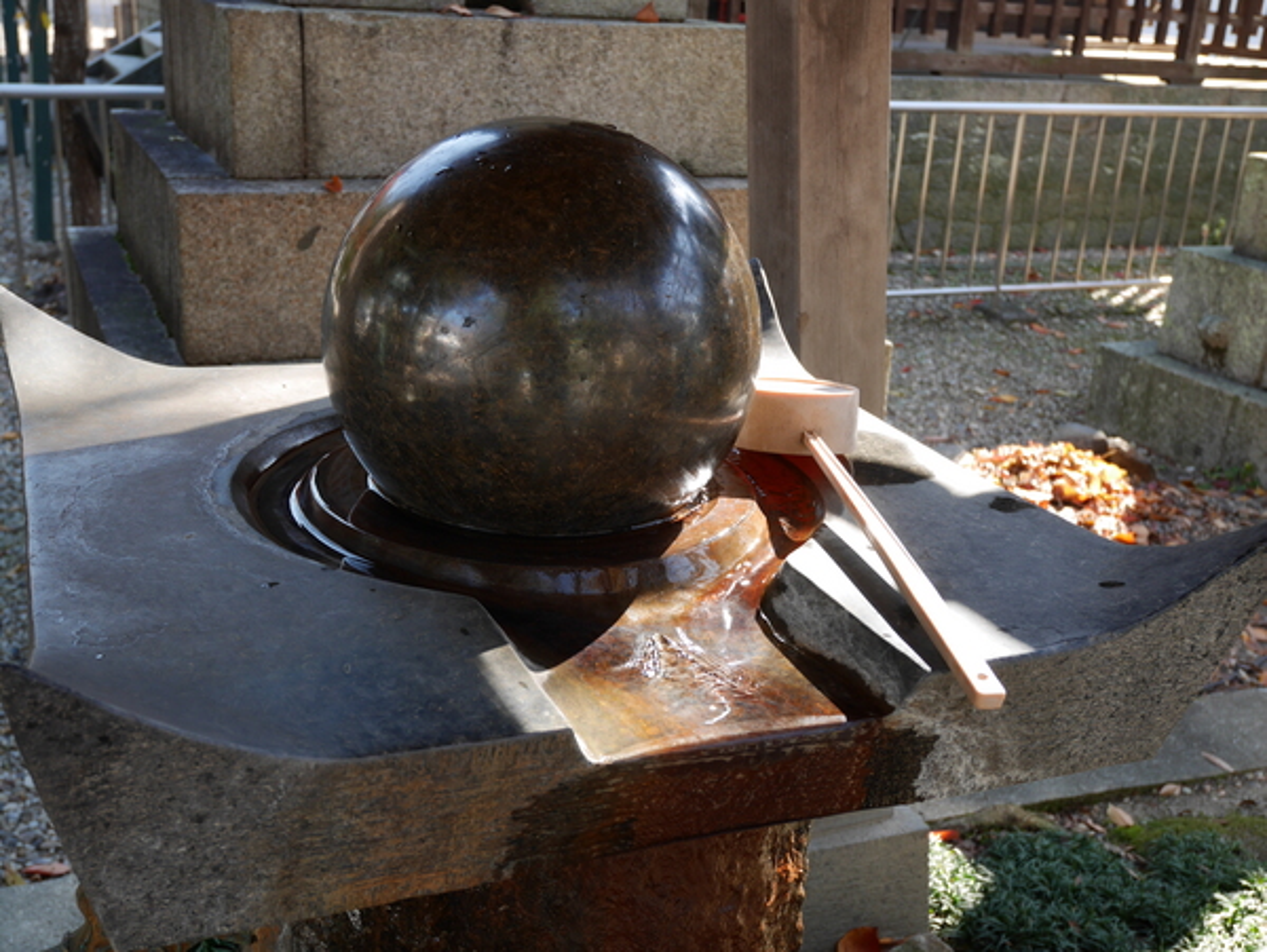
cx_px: 634
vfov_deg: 36.0
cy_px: 476
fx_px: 1465
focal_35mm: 40
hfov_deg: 46.8
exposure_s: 1/100
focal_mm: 20
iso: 200
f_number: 4.6
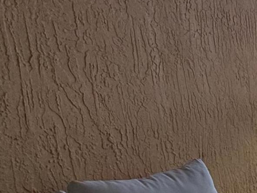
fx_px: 505
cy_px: 179
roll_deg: +0.8
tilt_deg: -11.3
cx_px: 507
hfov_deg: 18.8
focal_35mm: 68
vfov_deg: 21.1
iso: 50
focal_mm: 2.22
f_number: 2.2
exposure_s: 1/413
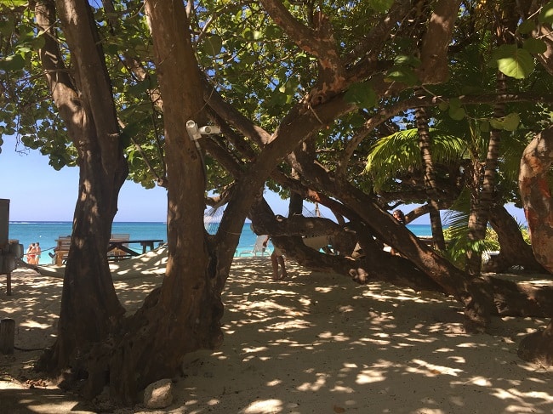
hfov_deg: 61.7
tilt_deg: +2.3
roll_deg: -0.8
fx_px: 463
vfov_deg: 48.2
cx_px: 276
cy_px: 207
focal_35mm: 29
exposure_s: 1/682
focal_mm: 4.15
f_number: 2.2
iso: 32
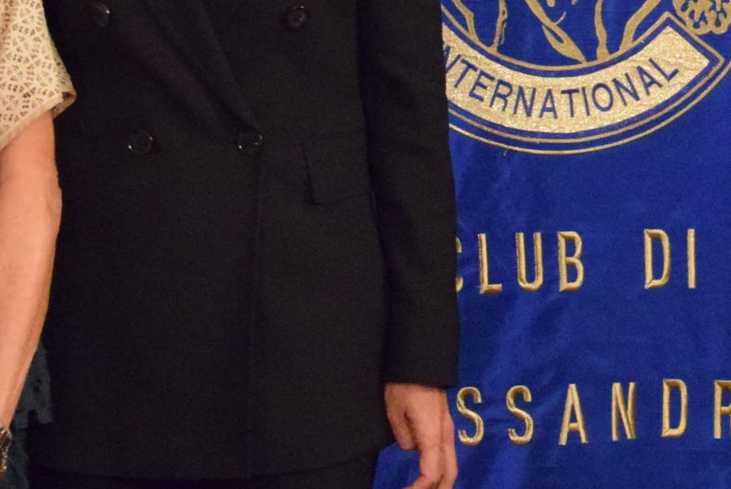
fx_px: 2479
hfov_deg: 16.5
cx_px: 685
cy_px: -108
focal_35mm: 122
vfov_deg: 11.0
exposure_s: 1/60
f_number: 3.8
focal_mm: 22
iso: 5600
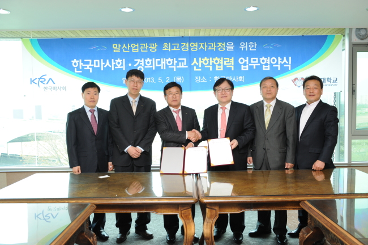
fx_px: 317
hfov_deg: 60.3
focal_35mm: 31
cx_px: 184
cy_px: 122
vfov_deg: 42.2
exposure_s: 1/125
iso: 1000
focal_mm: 31
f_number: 5.6
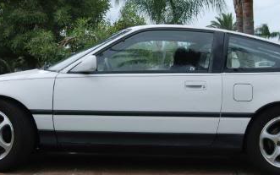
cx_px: 125
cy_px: 99
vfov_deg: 16.9
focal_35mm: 77
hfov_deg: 26.8
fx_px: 588
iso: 100
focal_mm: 26
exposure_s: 1/160
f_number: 6.3
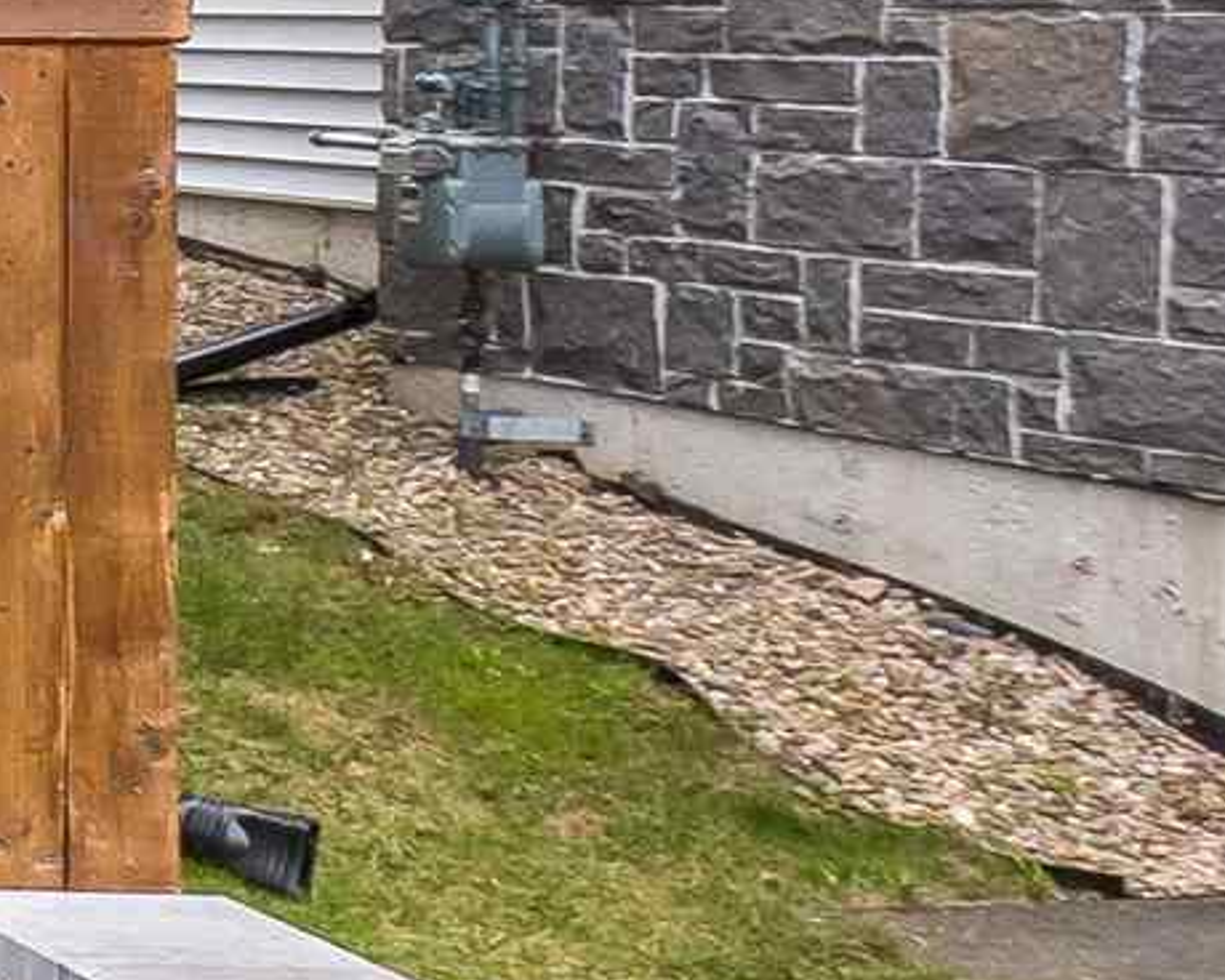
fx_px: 3408
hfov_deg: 14.4
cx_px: -1630
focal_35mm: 94
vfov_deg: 16.0
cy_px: -59
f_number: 5.6
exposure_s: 1/500
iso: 400
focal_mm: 10
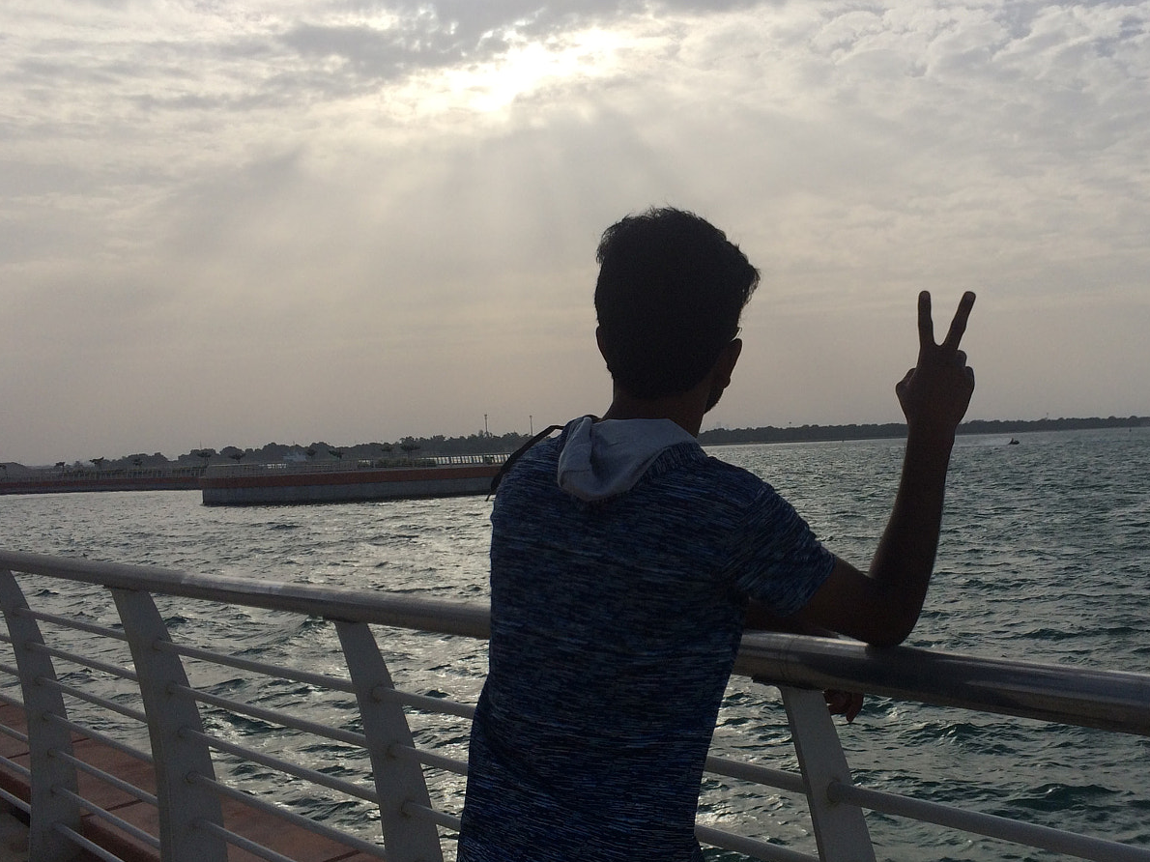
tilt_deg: -1.5
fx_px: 1295
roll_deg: +2.0
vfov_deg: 36.8
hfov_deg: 47.3
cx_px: 745
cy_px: 471
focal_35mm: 39
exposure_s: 1/5128
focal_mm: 4.15
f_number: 2.2
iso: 40
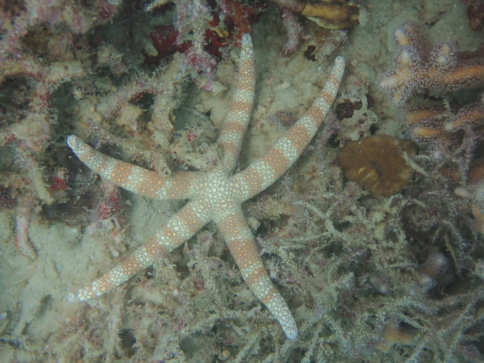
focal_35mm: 58
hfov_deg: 33.2
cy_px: 182
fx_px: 811
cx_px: 242
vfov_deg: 25.2
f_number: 3.5
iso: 200
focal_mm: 10.35
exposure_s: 1/125
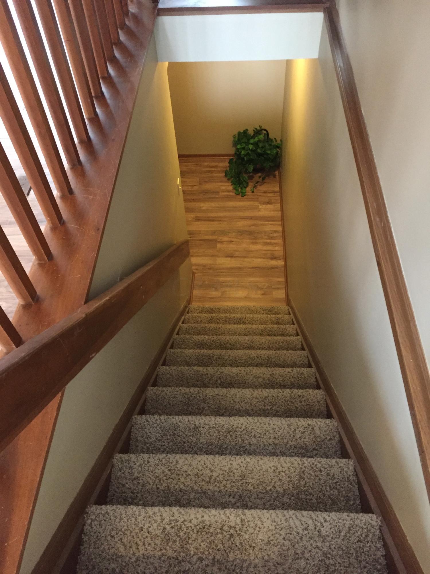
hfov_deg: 48.2
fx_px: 480
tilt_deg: -50.9
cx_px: 215
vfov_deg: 61.7
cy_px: 287
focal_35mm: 29
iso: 320
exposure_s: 1/15
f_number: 2.2
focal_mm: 4.15
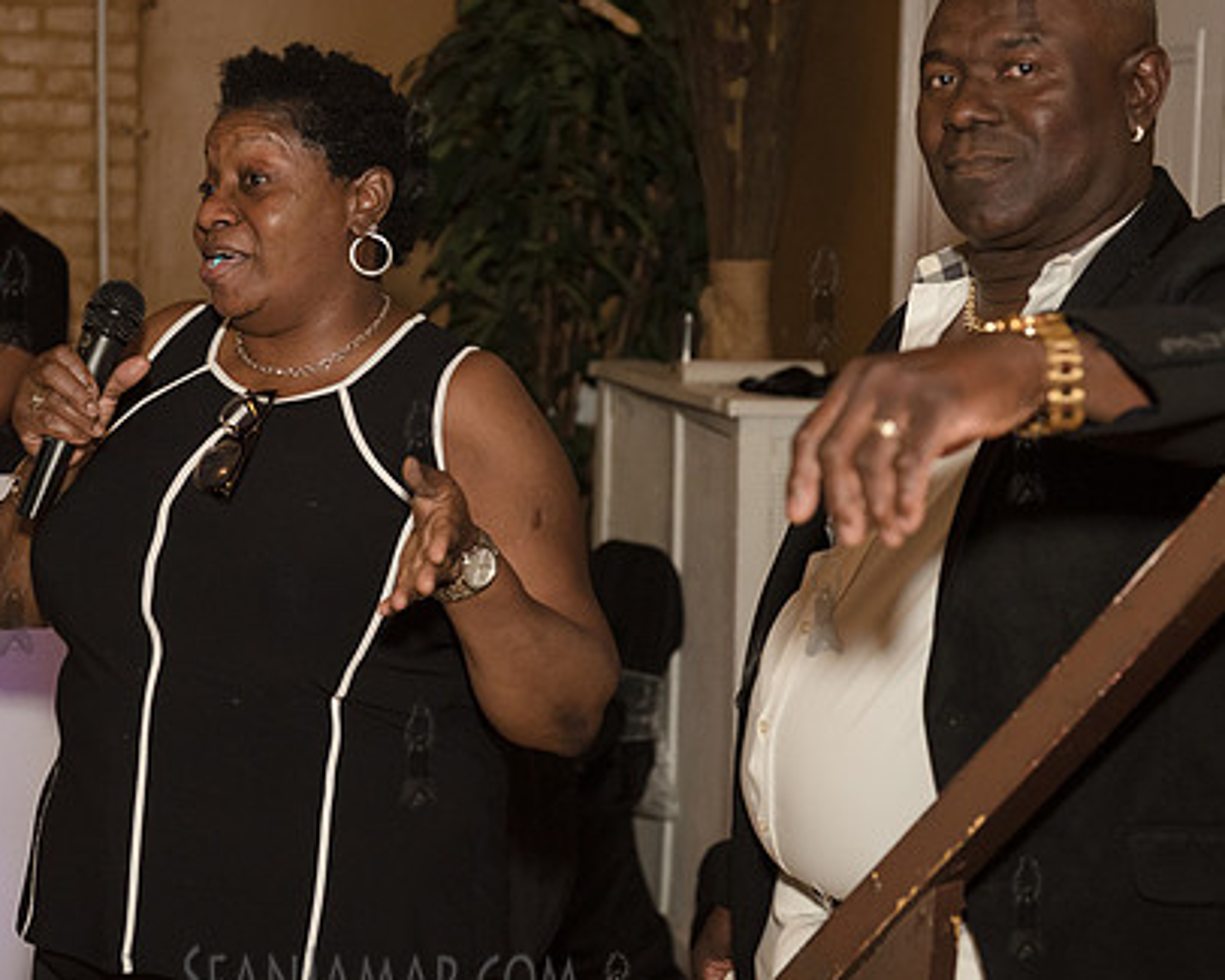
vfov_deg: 22.8
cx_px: 455
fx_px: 2430
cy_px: 448
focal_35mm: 67
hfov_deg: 28.2
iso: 2000
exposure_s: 1/250
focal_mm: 48
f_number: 3.5
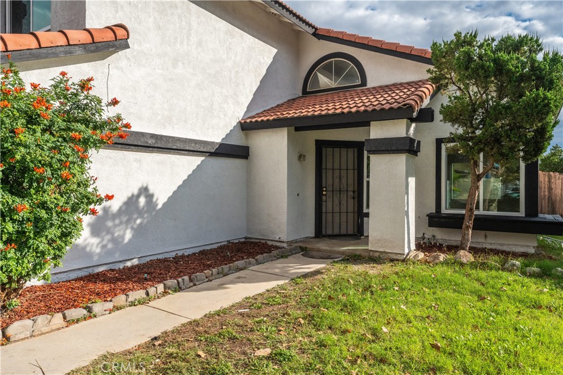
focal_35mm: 24
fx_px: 375
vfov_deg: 53.1
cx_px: 282
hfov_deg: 73.7
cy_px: 188
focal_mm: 24
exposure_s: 1/8000
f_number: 7.1
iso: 1250
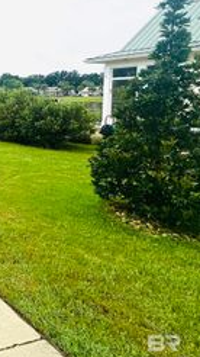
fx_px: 293
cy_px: 112
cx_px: -139
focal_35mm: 31
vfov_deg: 60.8
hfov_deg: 23.8
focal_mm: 2.22
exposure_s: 1/2882
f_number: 2.2
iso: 50
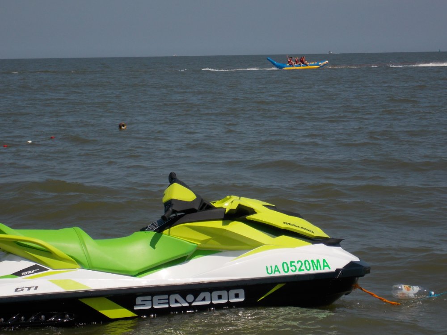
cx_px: 224
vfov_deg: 11.2
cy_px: 168
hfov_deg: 14.9
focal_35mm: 132
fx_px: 1705
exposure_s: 1/1000
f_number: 5
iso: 80
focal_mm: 23.4
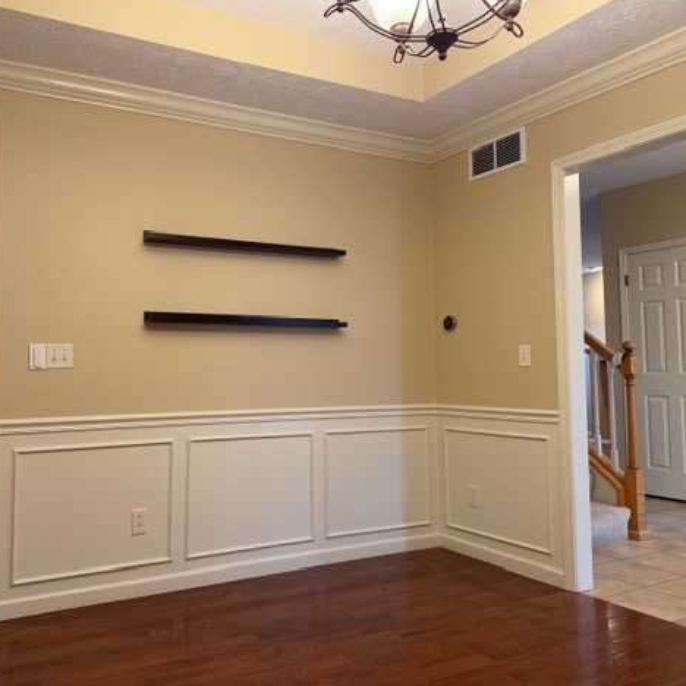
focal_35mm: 29
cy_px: 337
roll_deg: +0.8
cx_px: 261
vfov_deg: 55.6
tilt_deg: +3.9
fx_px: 650
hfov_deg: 55.0
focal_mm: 6.76
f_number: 1.78
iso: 200
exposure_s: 1/60
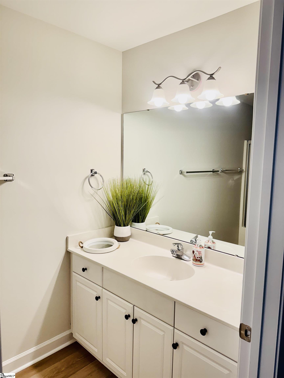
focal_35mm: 24
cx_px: 142
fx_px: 263
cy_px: 189
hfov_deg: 56.8
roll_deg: -1.9
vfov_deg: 71.6
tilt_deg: -4.8
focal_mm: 6.76
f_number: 1.78
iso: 64
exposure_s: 1/148
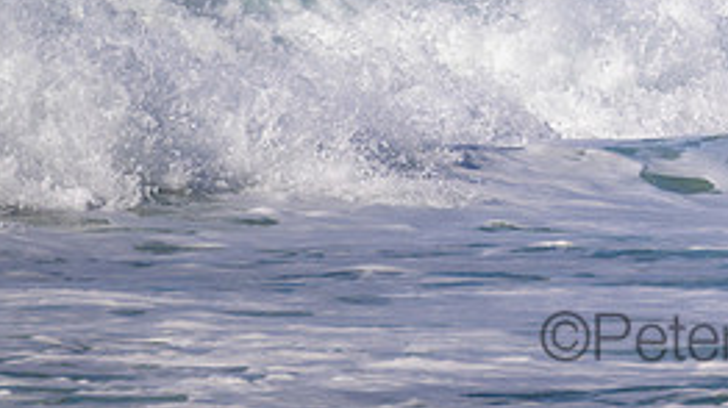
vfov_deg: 0.7
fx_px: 35806
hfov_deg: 1.2
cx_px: 756
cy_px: -124
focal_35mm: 1856
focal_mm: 800
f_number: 11
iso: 800
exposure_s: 1/2000
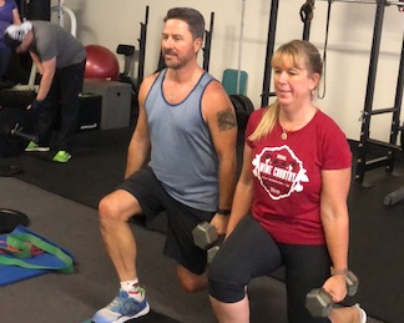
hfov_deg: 34.8
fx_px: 645
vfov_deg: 27.8
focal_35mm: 54
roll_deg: -4.2
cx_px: 209
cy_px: 87
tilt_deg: -7.5
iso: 500
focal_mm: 4
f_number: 1.8
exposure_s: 1/30
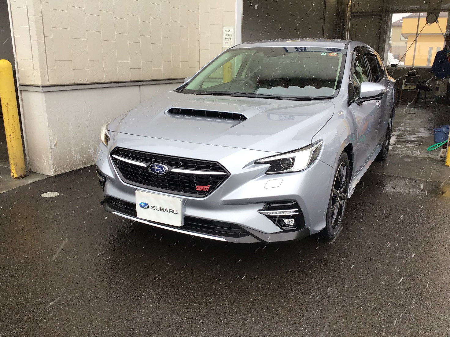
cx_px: 225
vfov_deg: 45.4
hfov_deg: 58.4
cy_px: 168
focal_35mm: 31
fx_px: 403
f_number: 2.4
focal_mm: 3.3
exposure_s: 1/140
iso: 25
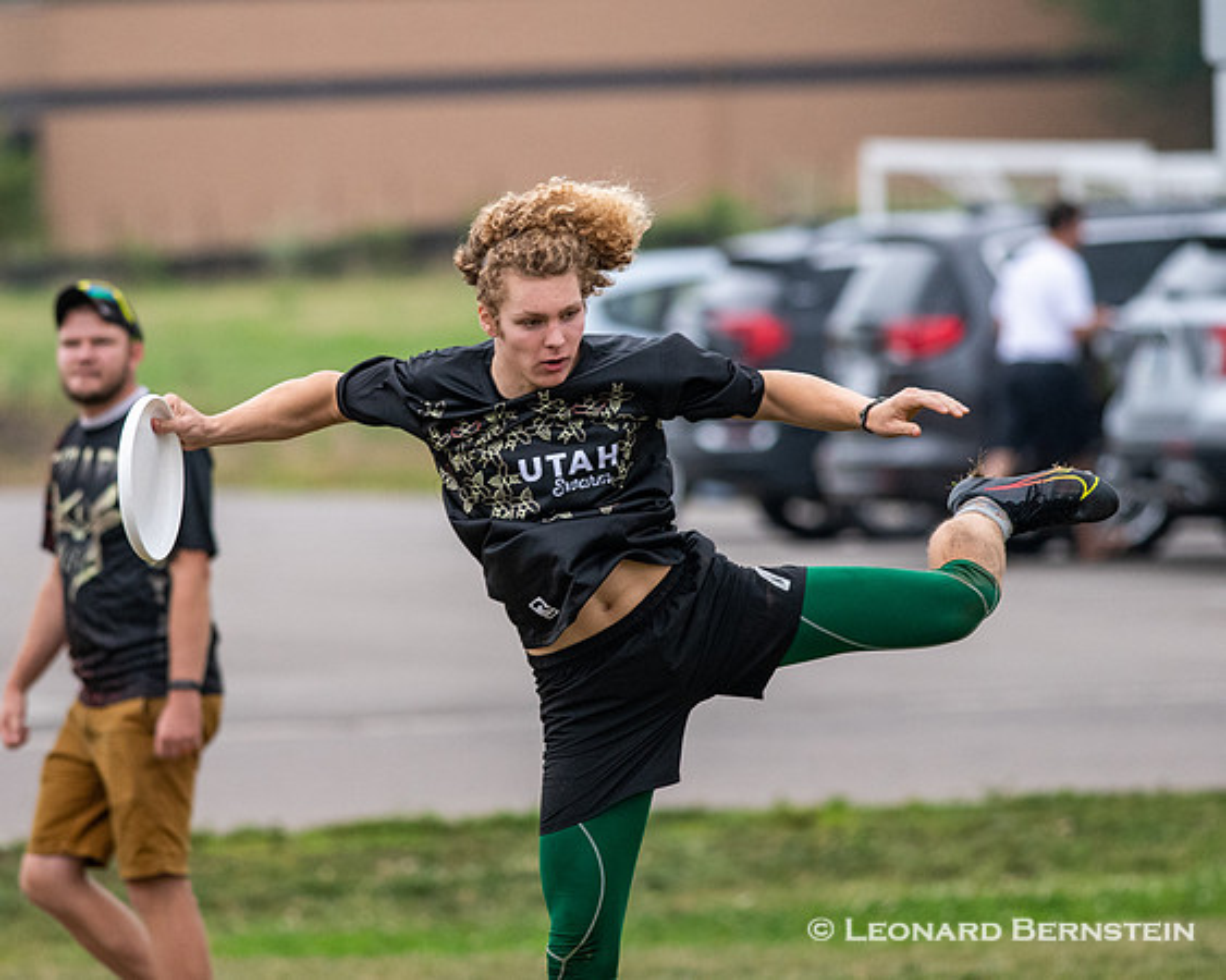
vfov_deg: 2.9
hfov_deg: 3.7
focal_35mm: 530
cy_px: 468
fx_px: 19210
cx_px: 528
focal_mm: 300
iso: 1600
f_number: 4.5
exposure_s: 1/2500
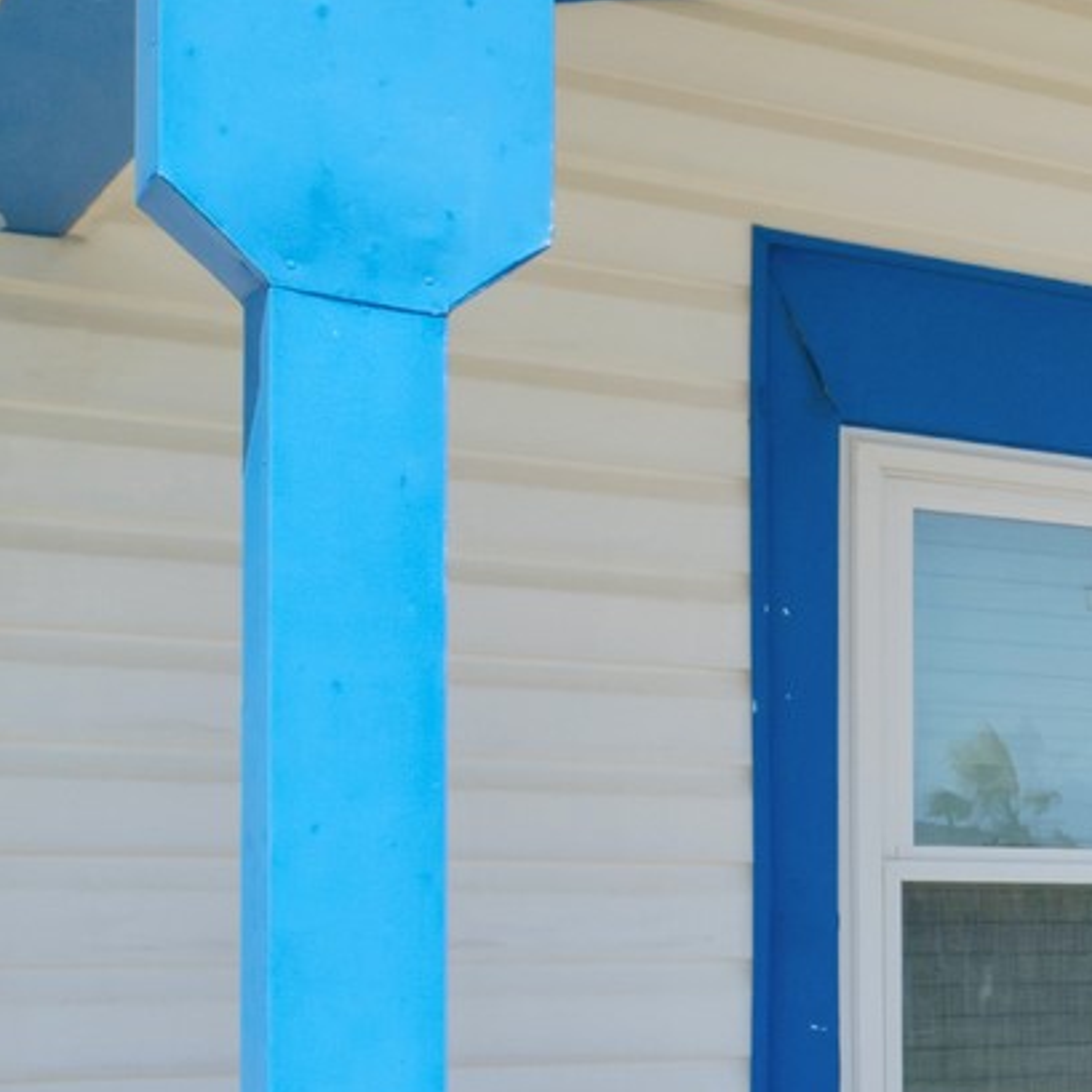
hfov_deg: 17.3
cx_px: 2259
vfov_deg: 25.0
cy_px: 853
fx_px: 2427
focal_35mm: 68
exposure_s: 1/500
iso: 200
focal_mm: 16
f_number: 11
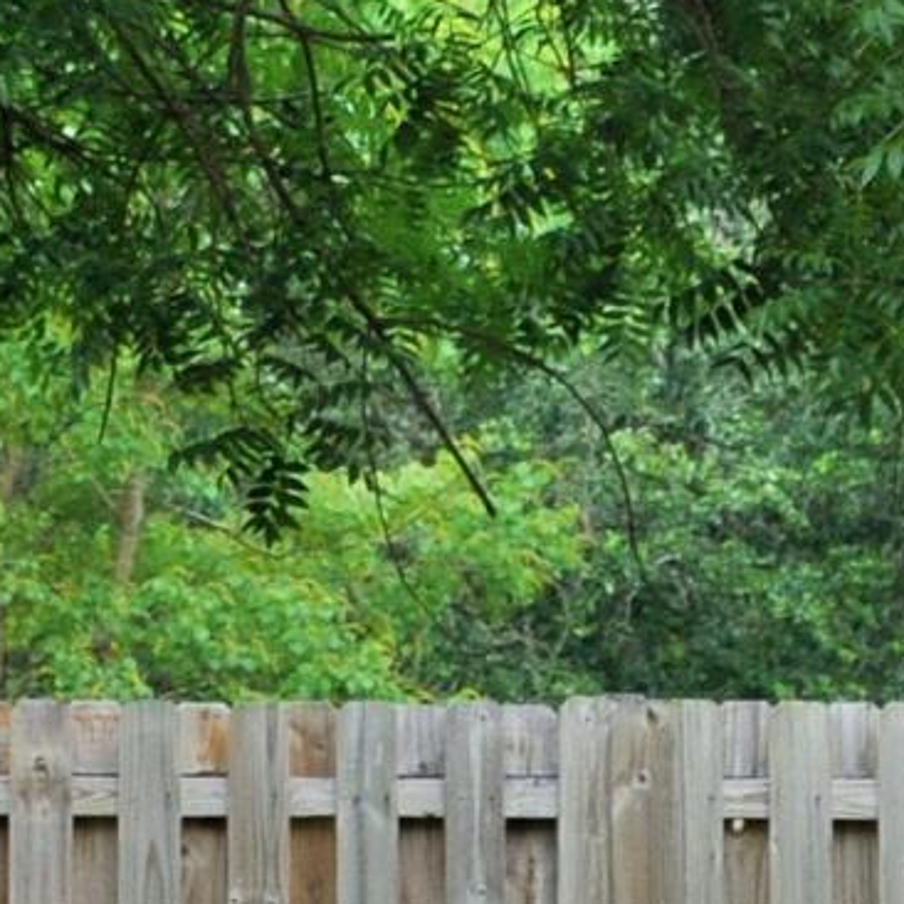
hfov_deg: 3.1
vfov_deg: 3.0
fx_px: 16974
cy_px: -296
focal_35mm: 574
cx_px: 279
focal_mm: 55
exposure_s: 1/200
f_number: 6.3
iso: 200
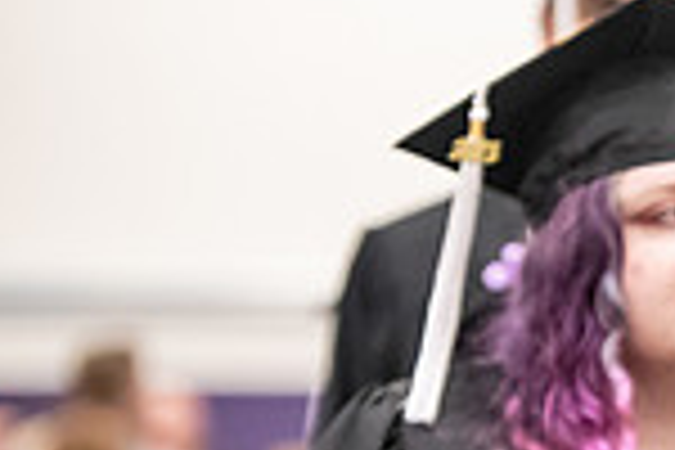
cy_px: 457
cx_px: 1287
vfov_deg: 2.9
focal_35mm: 472
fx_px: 8849
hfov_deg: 4.3
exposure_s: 1/200
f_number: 3.2
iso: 3200
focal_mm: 122
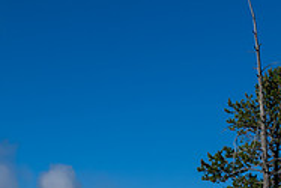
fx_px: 805
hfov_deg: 19.4
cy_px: 282
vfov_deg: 12.6
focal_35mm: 103
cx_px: 20
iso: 500
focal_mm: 31
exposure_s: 1/320
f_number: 18
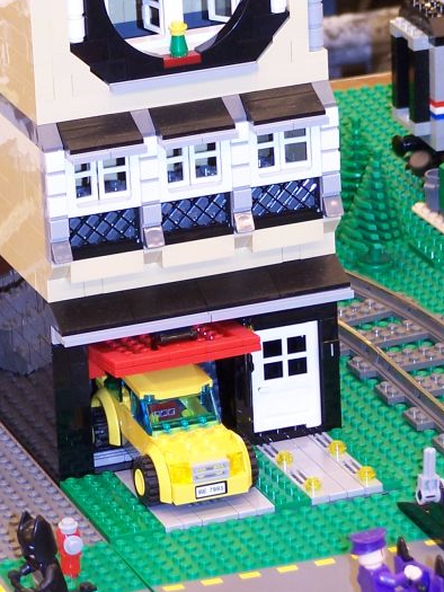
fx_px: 3898
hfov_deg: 6.5
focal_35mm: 228
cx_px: 179
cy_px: 28
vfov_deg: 8.6
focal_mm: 19.4
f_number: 3.2
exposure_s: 1/3
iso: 80
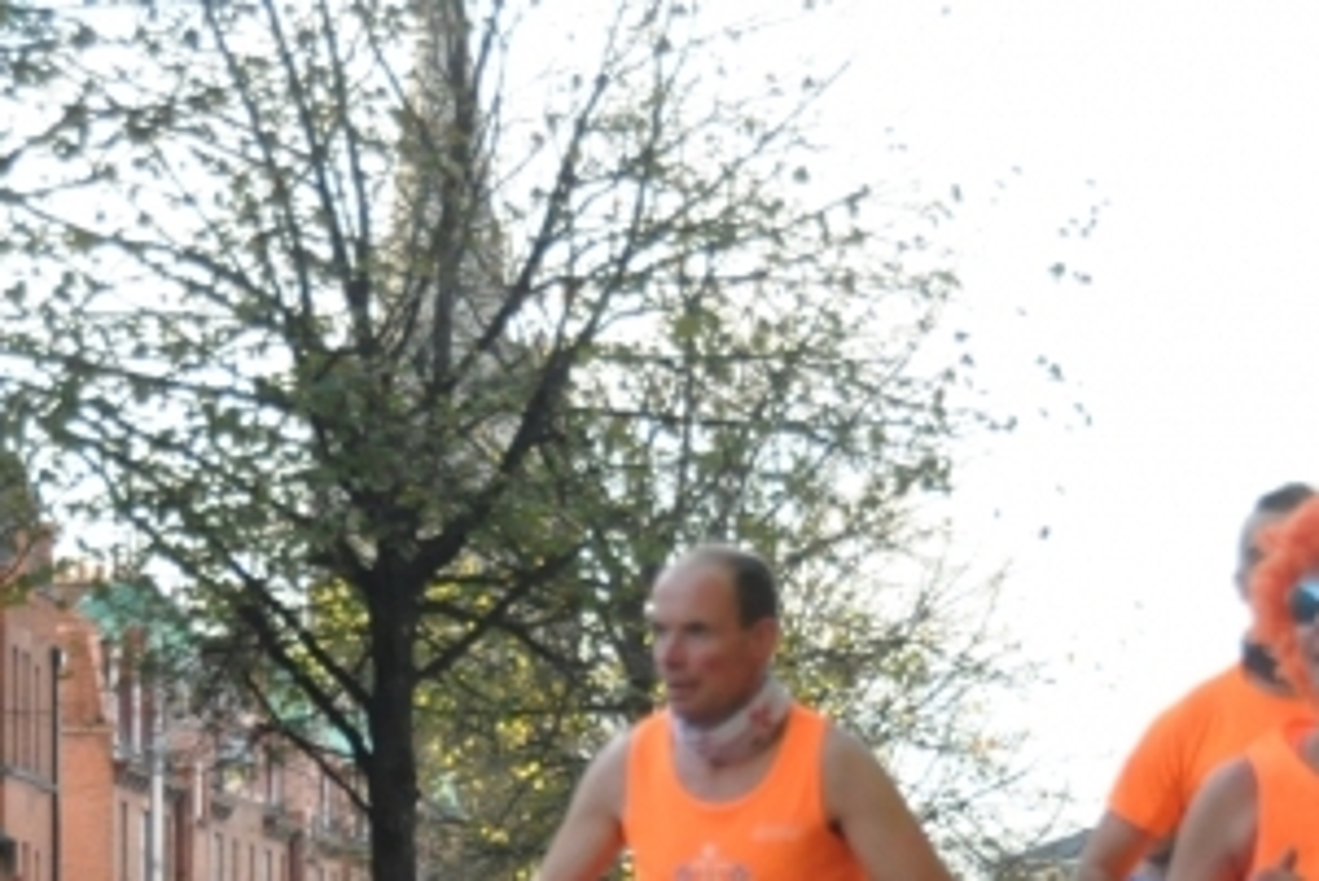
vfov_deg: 8.1
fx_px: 6121
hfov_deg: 12.3
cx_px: 631
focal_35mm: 167
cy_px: 1054
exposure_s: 1/1600
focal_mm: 42
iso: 2000
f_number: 4.5
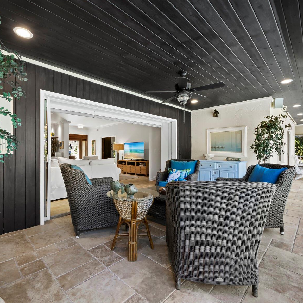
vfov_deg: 84.0
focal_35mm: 17
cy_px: 150
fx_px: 168
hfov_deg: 83.8
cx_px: 139
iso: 400
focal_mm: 7
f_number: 11
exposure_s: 1/1.67
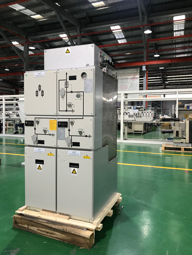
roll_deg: -0.5
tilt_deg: -2.4
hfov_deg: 49.7
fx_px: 207
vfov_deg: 63.4
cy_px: 128
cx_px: 96
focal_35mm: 28
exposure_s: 1/20
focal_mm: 3.99
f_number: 1.8
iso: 40
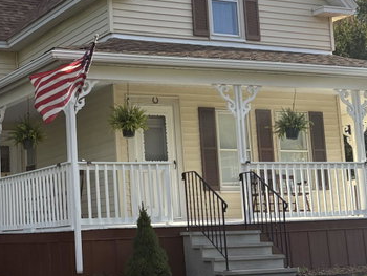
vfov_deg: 19.4
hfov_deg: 25.2
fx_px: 806
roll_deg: +2.8
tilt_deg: +8.4
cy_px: 128
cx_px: 72
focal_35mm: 76
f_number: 1.6
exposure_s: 1/2283
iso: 64
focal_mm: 5.96
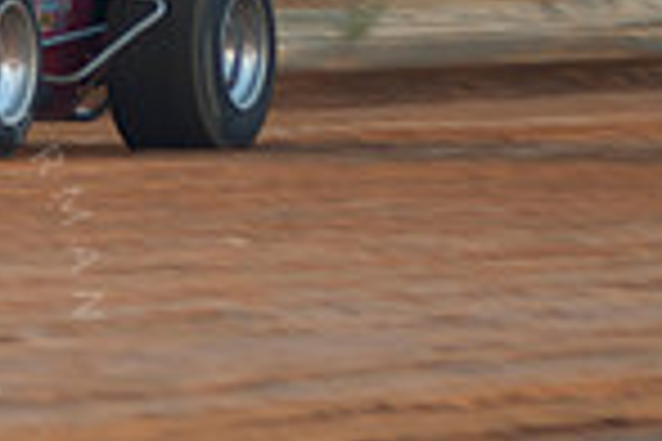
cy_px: -122
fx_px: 21789
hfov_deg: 1.7
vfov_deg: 1.2
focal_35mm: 1185
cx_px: -171
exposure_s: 1/400
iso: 100
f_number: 2.8
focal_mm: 200
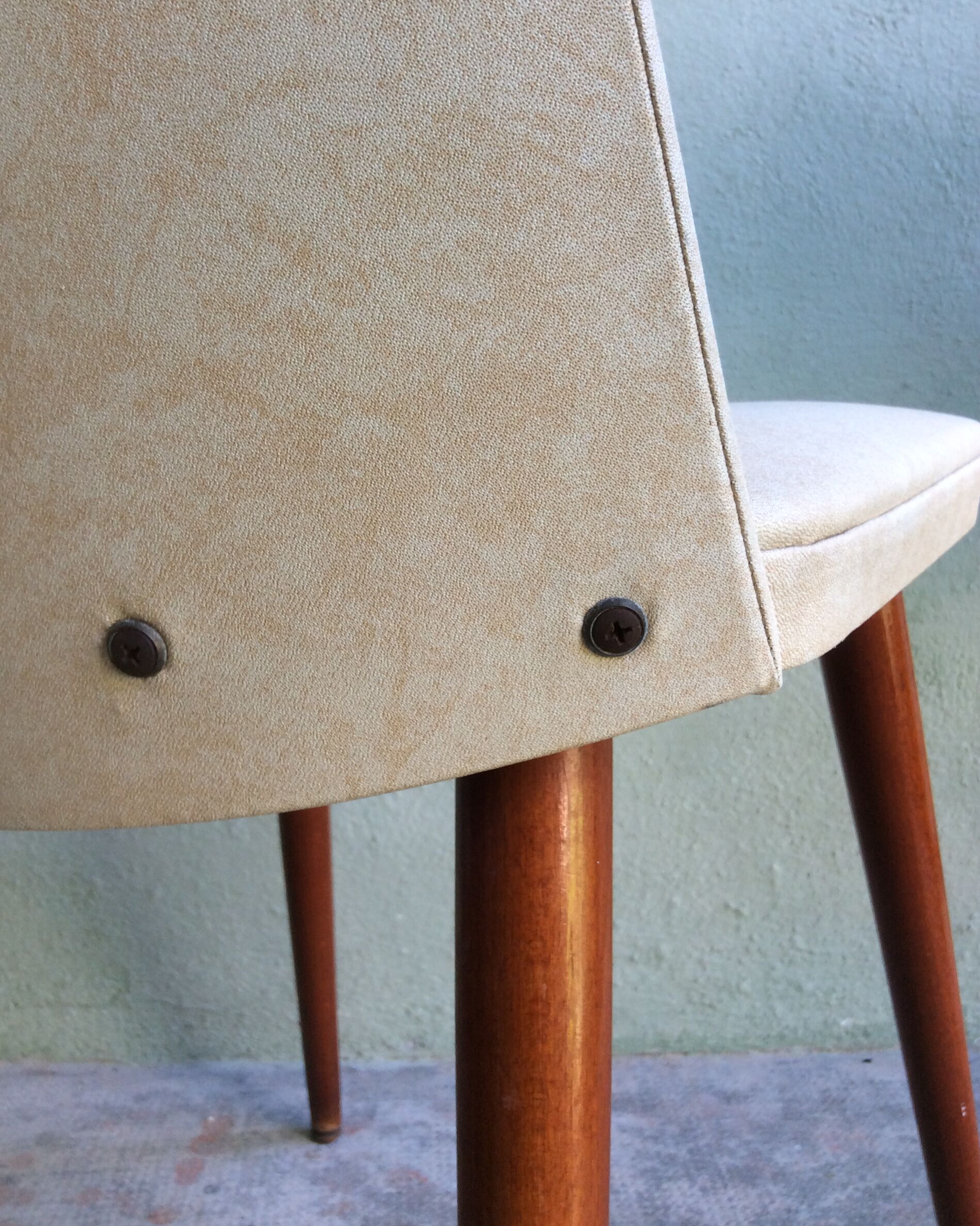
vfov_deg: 52.8
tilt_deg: -7.3
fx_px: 1233
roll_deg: +1.3
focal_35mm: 34
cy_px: 586
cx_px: 483
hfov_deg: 43.4
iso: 40
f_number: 2.4
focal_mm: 3.3
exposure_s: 1/33
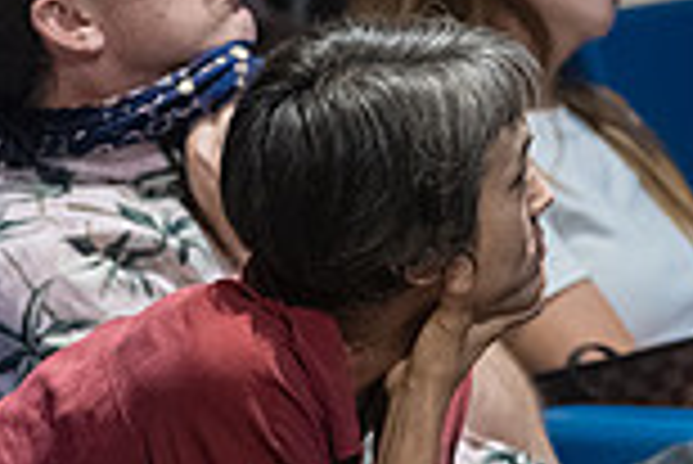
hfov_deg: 3.5
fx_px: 11233
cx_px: 428
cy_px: 187
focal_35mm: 583
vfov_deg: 2.4
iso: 5000
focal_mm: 155
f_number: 3.5
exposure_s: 1/200
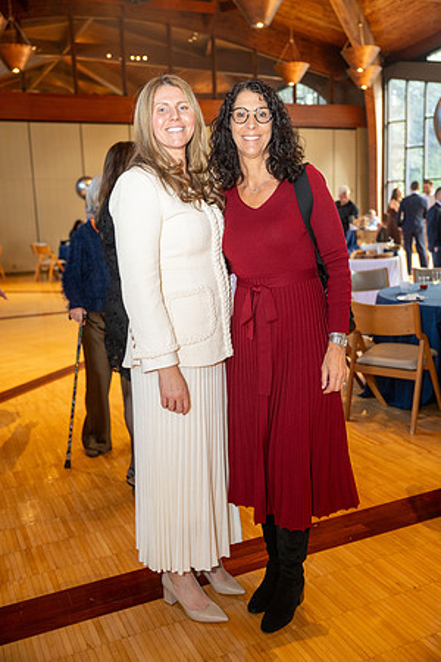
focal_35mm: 34
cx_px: 220
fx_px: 634
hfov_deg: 38.4
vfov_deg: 55.1
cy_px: 331
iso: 1000
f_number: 2.8
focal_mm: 34.5
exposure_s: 1/160
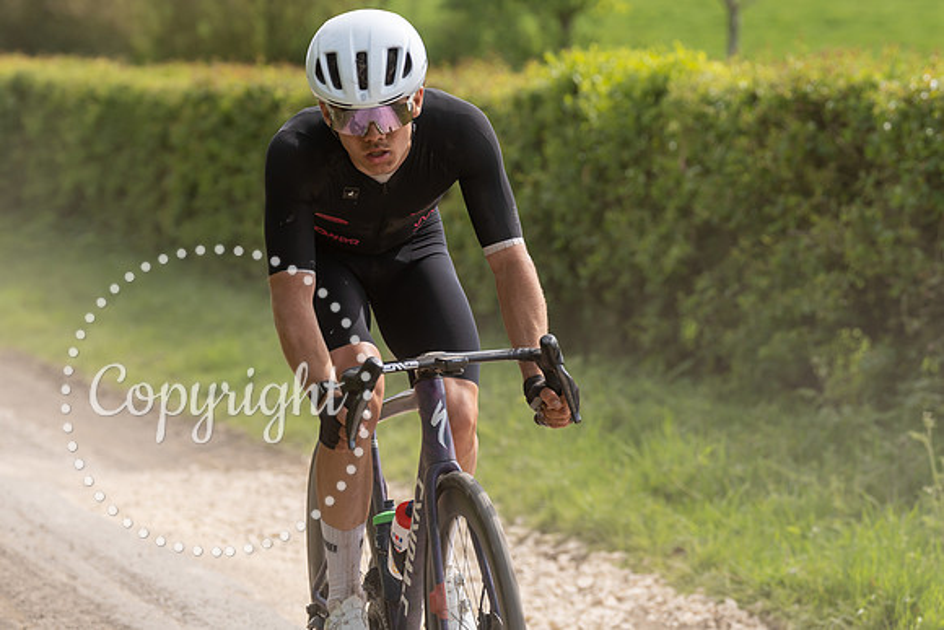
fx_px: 3872
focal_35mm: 148
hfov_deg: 13.9
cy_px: 199
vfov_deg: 9.3
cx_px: 463
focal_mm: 108
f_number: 3.5
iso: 125
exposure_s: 1/1000
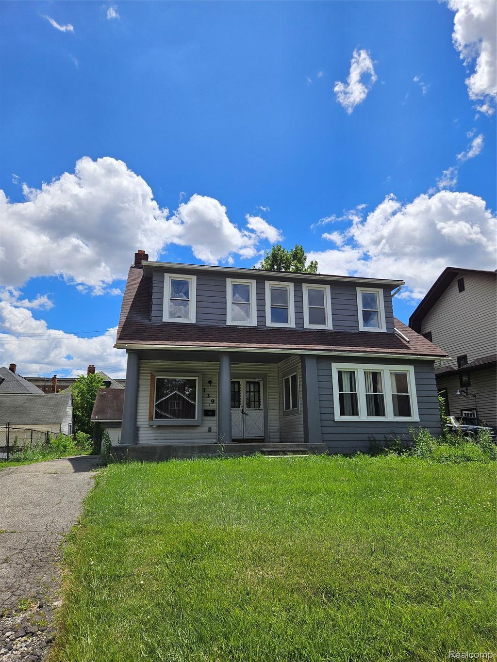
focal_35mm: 23
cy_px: 331
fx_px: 440
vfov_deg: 73.9
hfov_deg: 58.9
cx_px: 248
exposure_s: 1/3521
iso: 25
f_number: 1.8
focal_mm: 5.4
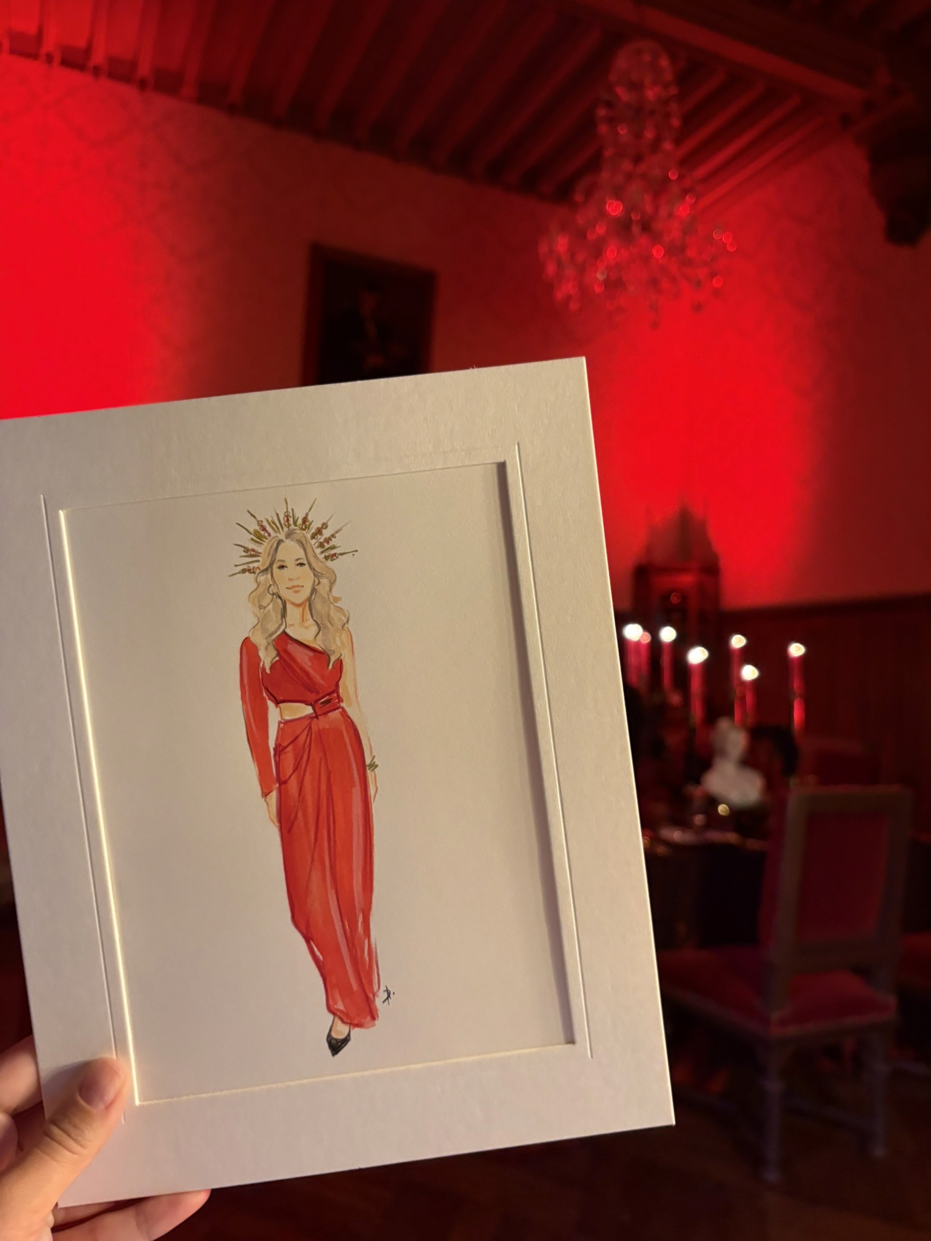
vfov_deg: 67.3
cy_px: 620
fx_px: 932
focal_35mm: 26
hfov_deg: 53.1
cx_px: 466
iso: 400
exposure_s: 1/50
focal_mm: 5.96
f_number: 1.6
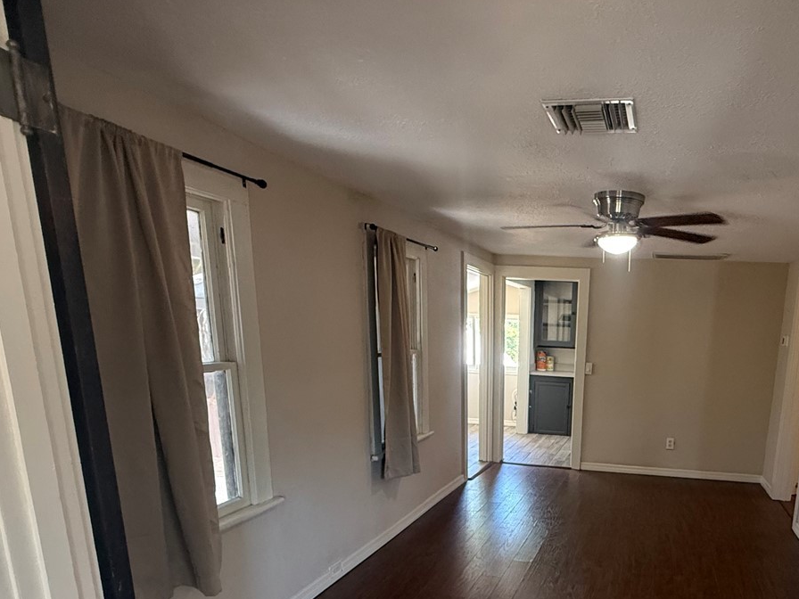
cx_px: 570
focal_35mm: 25
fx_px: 577
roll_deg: -1.7
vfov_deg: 51.8
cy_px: 469
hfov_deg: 66.3
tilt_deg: -13.3
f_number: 2.2
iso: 400
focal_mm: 2.22
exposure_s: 1/74
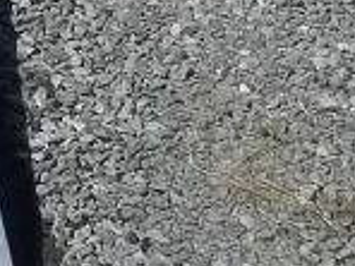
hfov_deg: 8.2
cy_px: -340
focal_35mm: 221
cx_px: -504
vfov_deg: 6.4
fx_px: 2266
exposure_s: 1/250
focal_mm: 5.7
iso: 64
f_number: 8.8
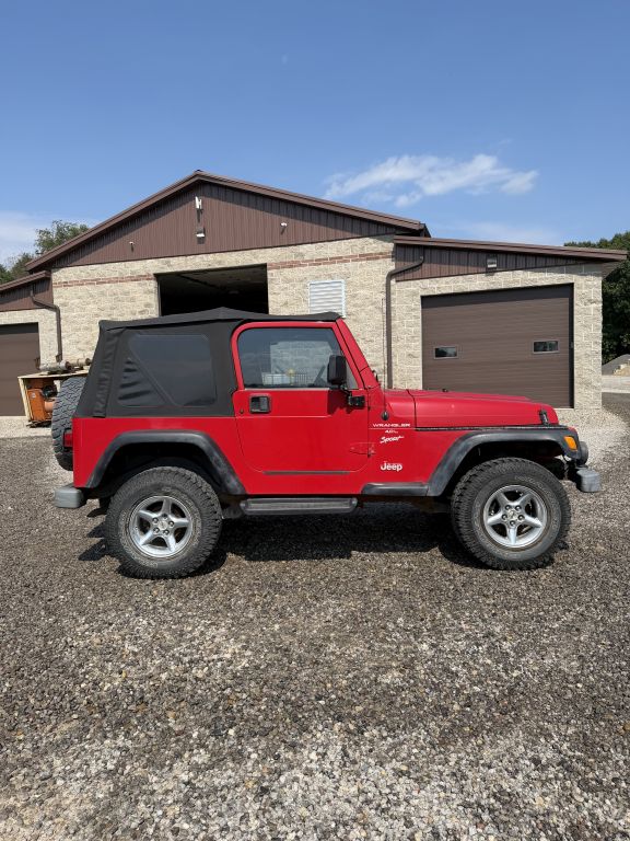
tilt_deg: -3.0
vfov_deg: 71.6
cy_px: 420
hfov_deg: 56.8
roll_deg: +2.2
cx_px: 315
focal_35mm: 24
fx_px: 582
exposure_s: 1/4405
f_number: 1.78
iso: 80
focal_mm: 6.76
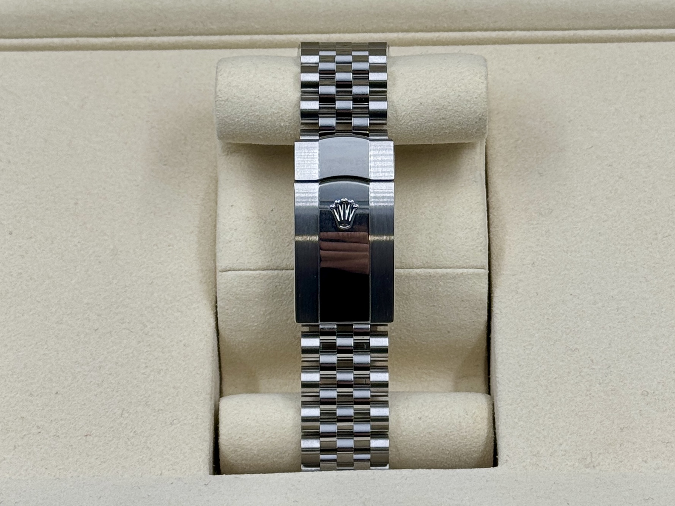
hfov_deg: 39.7
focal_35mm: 48
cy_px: 253
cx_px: 338
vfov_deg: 30.3
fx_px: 936
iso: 64
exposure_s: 1/499
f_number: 1.78
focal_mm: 6.76
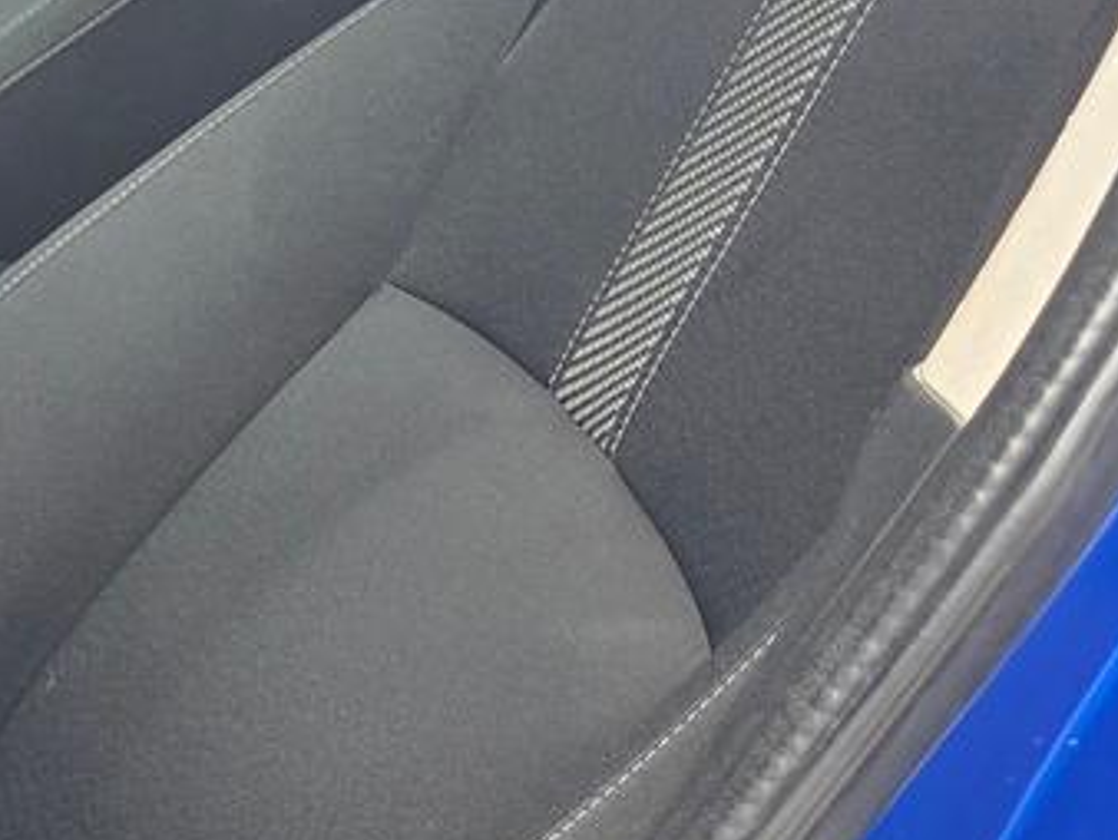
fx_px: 2812
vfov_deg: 17.0
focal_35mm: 87
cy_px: 301
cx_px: -933
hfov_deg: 17.8
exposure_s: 1/180
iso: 40
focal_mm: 6.3
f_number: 1.7
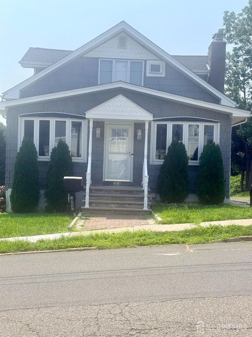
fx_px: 466
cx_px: 126
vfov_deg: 39.7
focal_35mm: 48
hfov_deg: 30.3
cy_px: 168
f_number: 1.78
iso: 100
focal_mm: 6.76
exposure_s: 1/6024
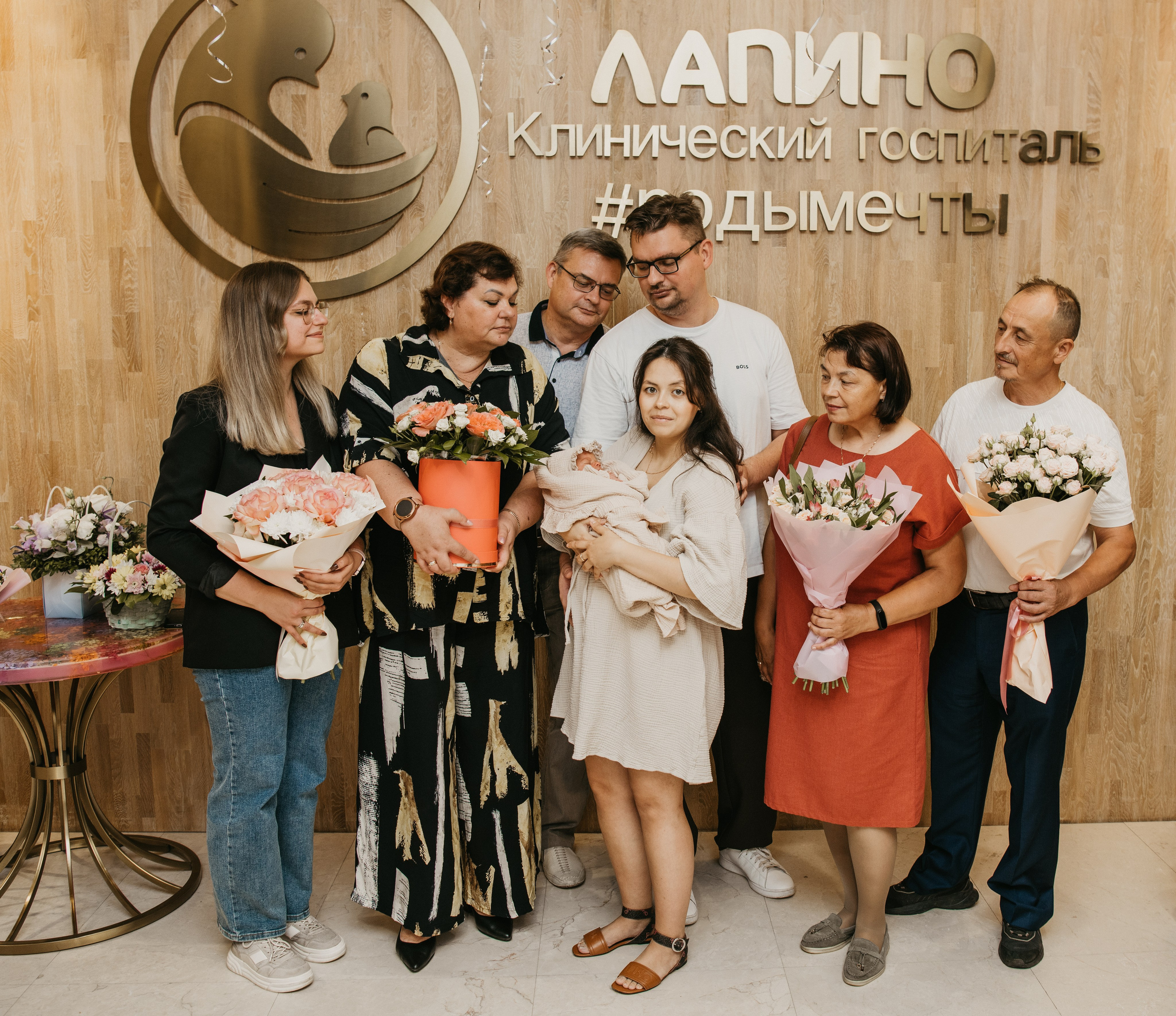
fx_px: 1279
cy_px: 488
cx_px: 689
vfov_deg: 43.3
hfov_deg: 49.2
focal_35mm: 36
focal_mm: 27
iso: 200
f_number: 4
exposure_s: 1/160
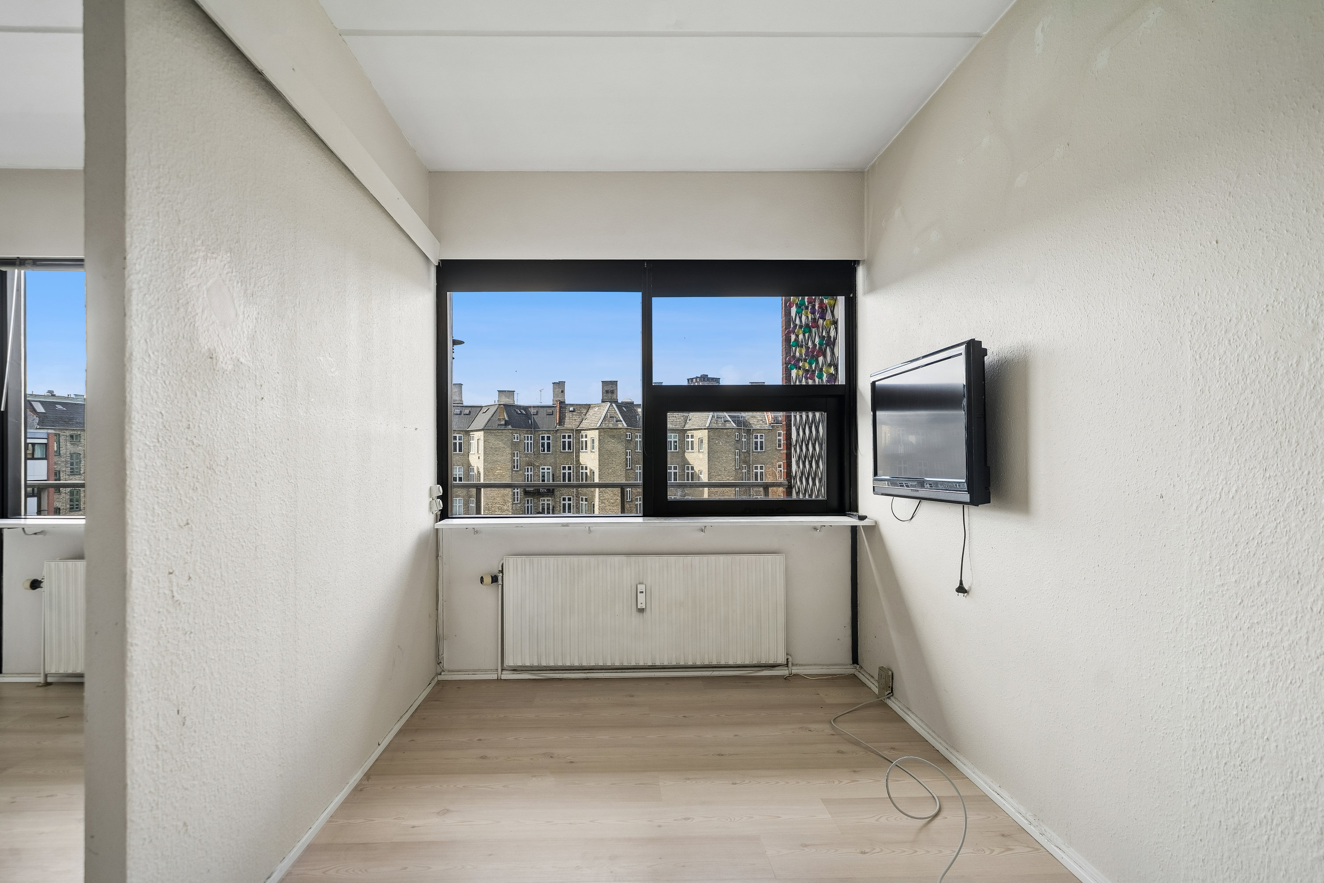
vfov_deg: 73.7
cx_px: 662
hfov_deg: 96.7
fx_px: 588
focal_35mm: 16
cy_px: 442
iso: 200
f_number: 5.6
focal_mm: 16
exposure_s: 1/100
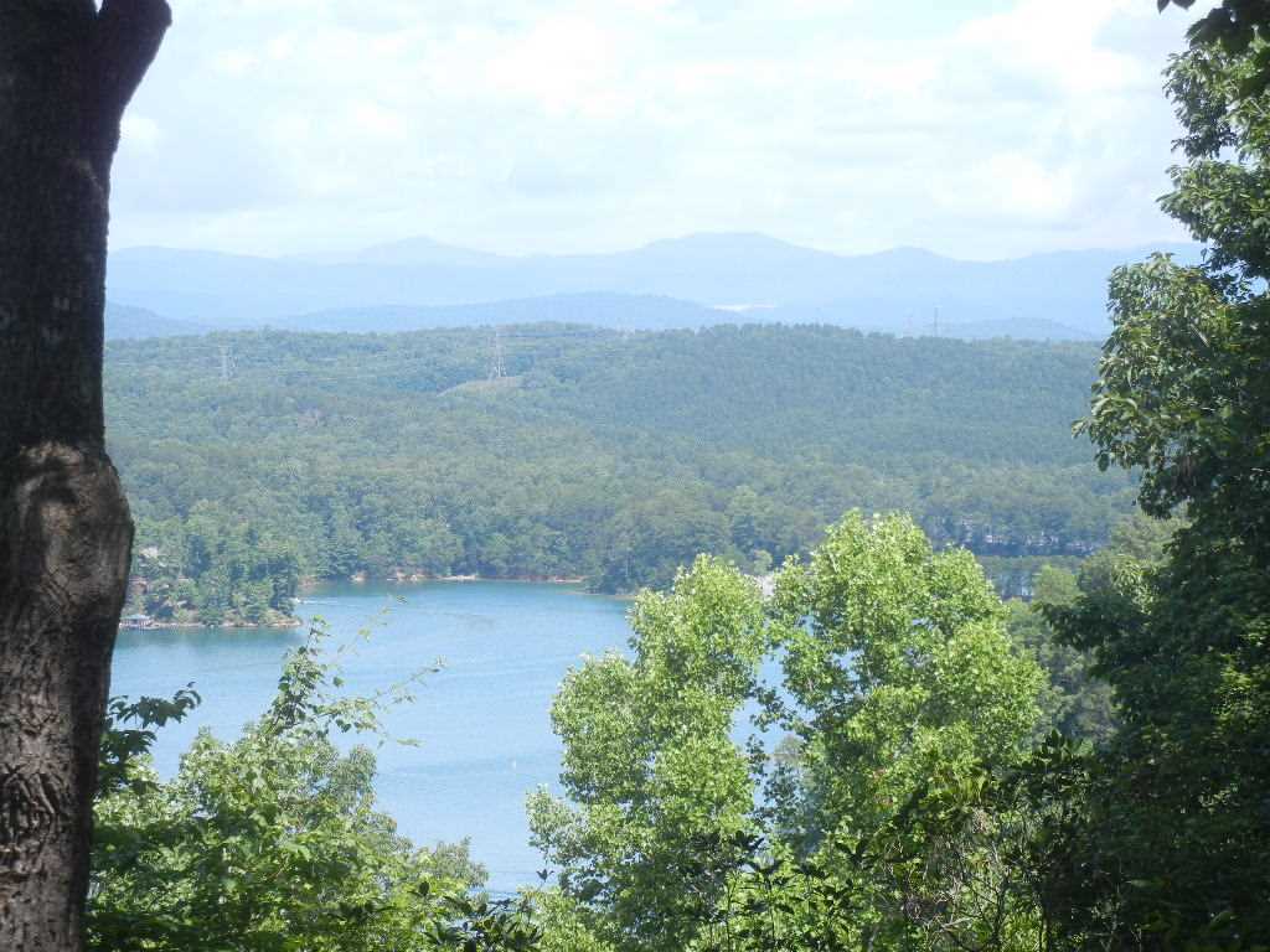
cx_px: 635
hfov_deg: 19.3
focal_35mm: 102
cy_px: 476
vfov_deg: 14.5
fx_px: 3742
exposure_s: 1/393
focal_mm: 18.3
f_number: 4.5
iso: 160
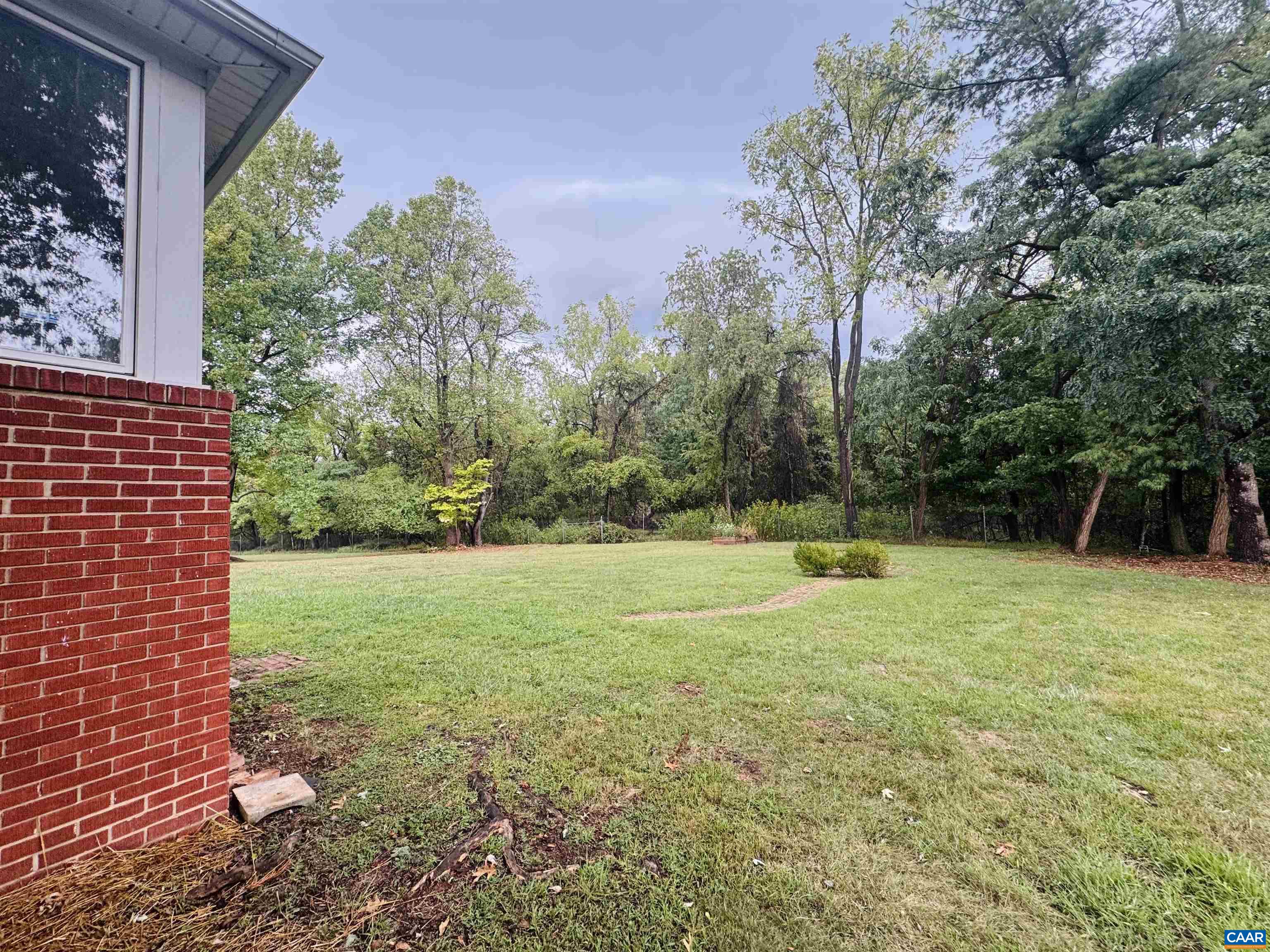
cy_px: 476
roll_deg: +2.9
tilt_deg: +3.4
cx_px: 635
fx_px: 514
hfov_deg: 102.1
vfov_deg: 85.7
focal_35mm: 14
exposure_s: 1/99
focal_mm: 2.22
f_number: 2.2
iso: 80
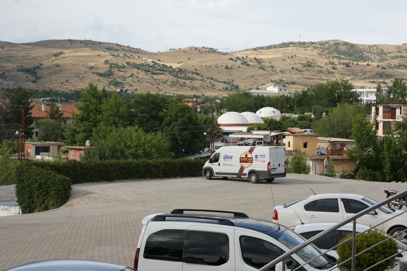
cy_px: 136
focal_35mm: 75
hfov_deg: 27.0
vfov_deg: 18.2
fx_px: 847
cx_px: 204
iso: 100
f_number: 8
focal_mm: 50
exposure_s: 1/160
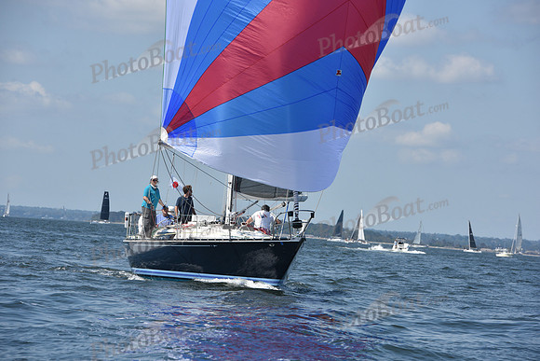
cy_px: 180
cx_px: 270
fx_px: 2625
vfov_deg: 7.9
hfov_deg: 11.7
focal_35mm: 175
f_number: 9
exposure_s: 1/1250
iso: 320
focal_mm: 175
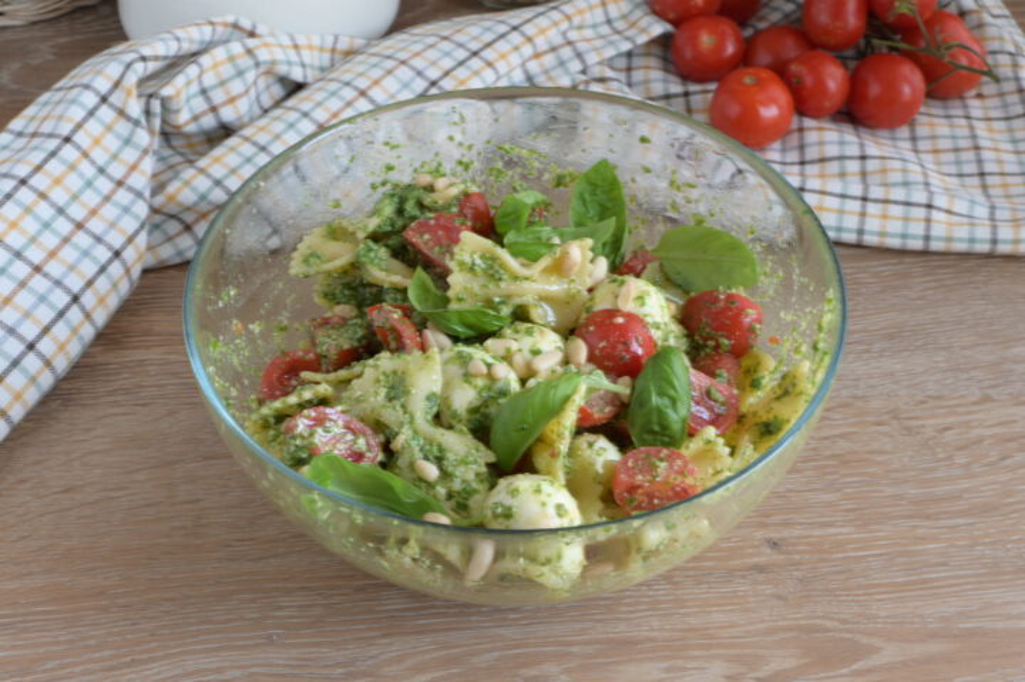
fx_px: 1479
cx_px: 512
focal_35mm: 52
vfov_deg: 26.0
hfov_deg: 38.2
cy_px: 341
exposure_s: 1/2.5
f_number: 11
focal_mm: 35
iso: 125
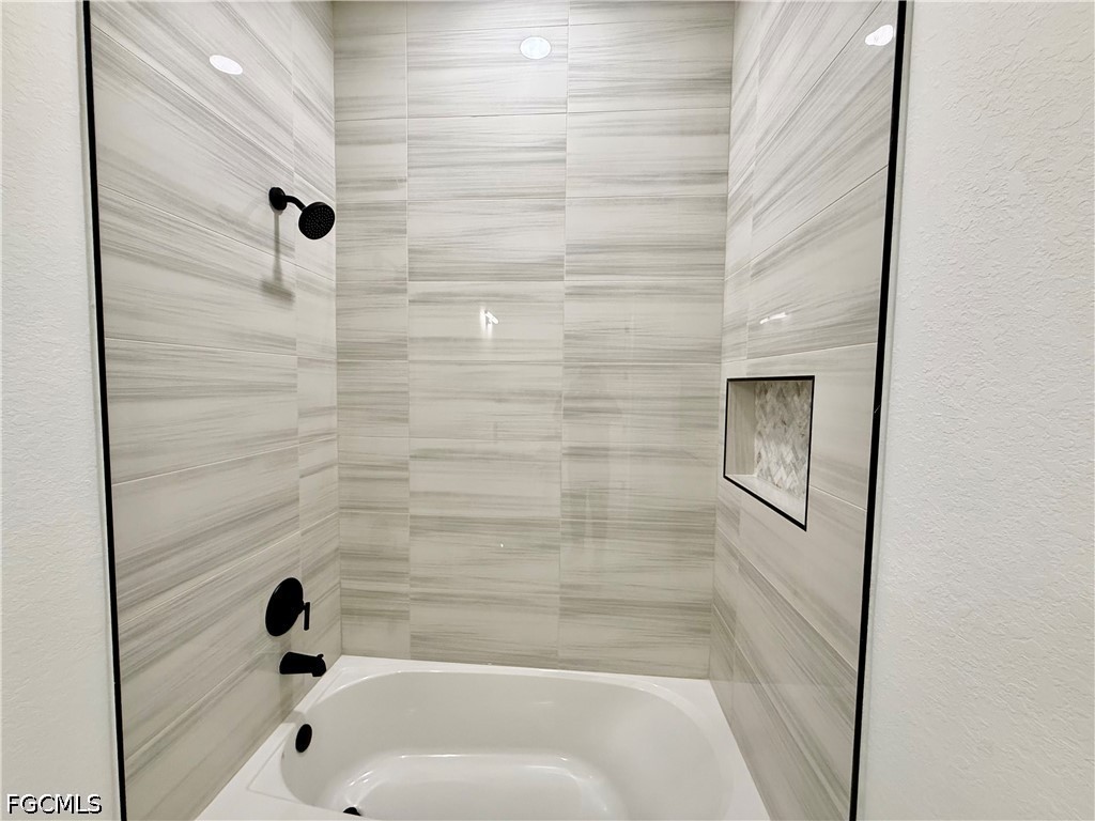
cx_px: 548
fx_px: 443
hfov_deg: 102.1
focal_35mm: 14
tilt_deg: -3.4
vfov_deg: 85.7
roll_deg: -1.1
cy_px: 410
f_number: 2.2
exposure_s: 1/120
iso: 200
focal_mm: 2.22
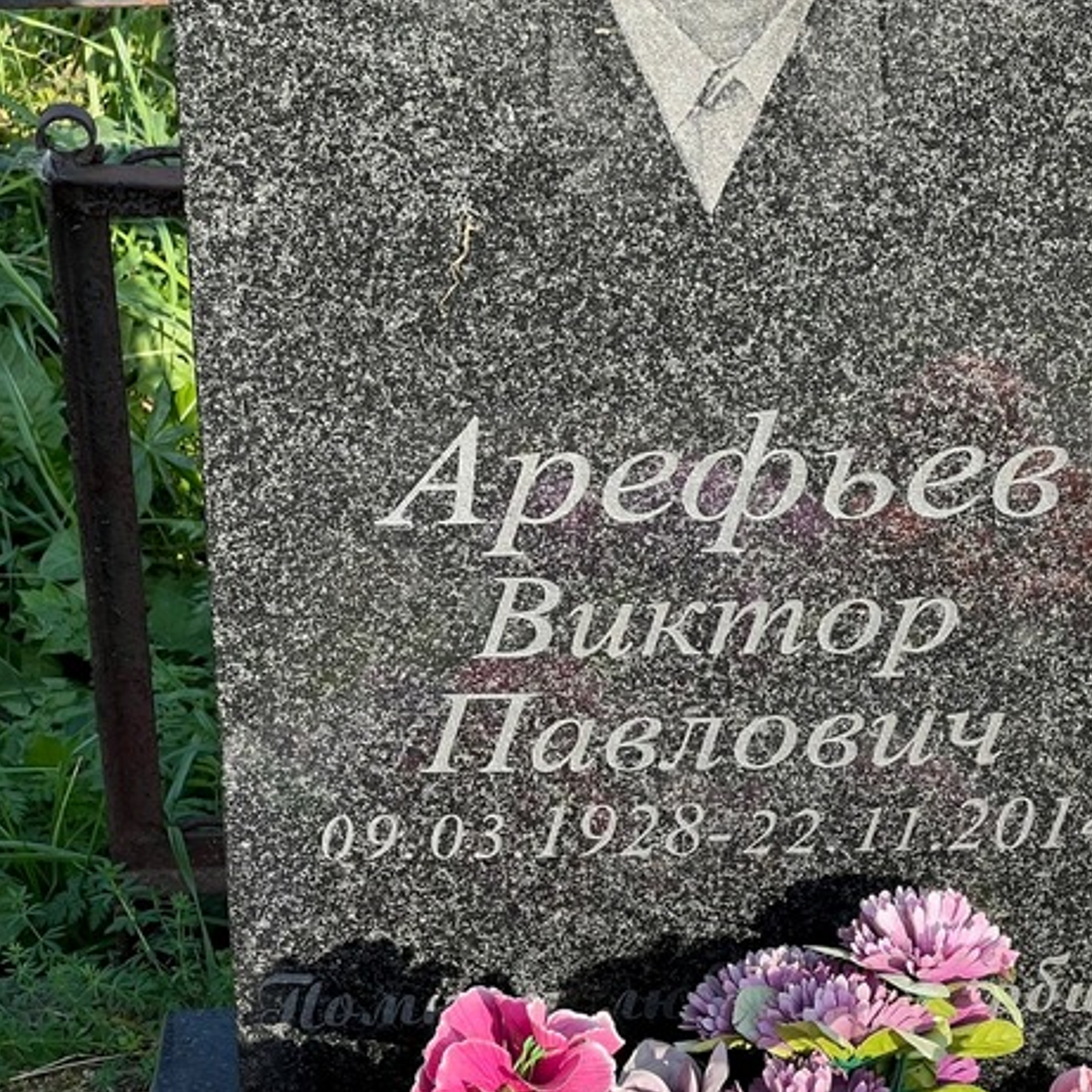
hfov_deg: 14.7
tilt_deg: -26.7
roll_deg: -0.6
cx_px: 775
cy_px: 632
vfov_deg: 14.8
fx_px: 4211
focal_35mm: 118
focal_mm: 9
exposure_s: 1/321
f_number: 2.8
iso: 32
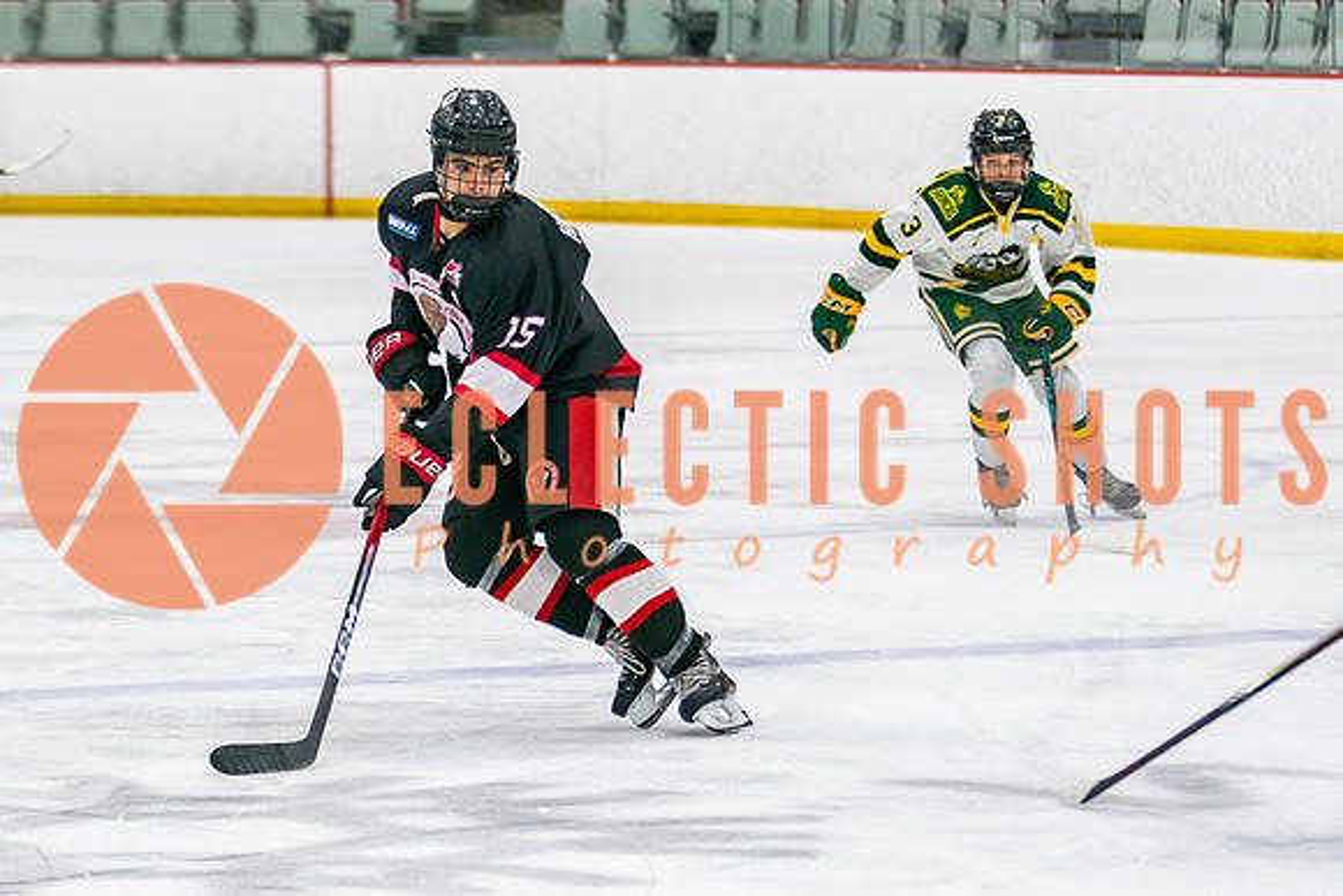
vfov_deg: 5.9
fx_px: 8660
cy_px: 482
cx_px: 659
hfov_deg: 8.9
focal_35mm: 232
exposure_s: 1/640
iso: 800
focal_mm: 105
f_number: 2.8
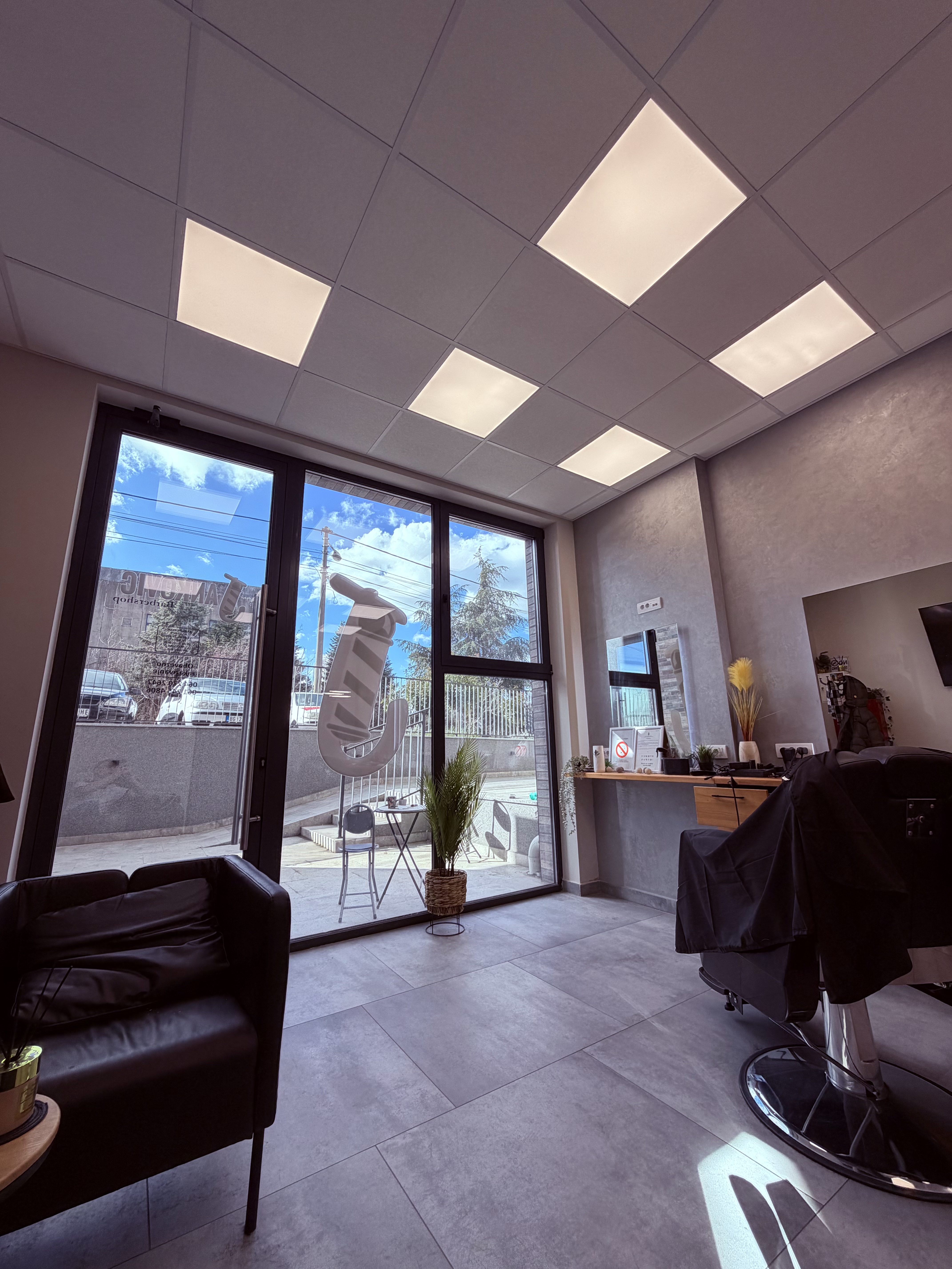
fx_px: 513
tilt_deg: +13.2
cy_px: 634
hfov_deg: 85.7
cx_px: 476
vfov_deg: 102.1
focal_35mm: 14
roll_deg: +1.1
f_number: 2.2
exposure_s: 1/388
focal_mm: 2.22
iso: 50
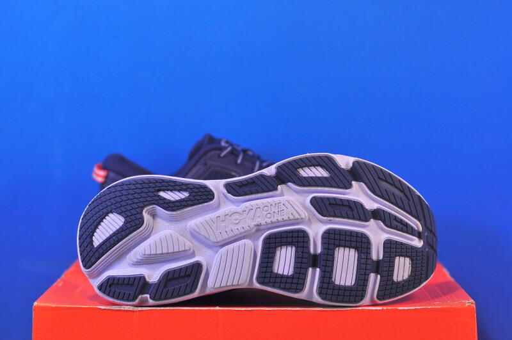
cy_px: 170
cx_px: 256
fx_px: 1065
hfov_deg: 27.0
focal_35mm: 75
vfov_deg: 18.1
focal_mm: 50
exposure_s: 1/320
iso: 250
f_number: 2.5
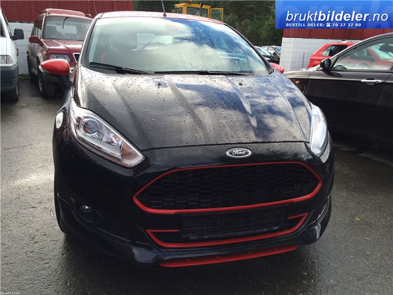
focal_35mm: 29
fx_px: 329
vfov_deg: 48.2
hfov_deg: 61.7
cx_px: 196
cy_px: 148
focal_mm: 4.15
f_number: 2.2
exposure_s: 1/477
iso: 32
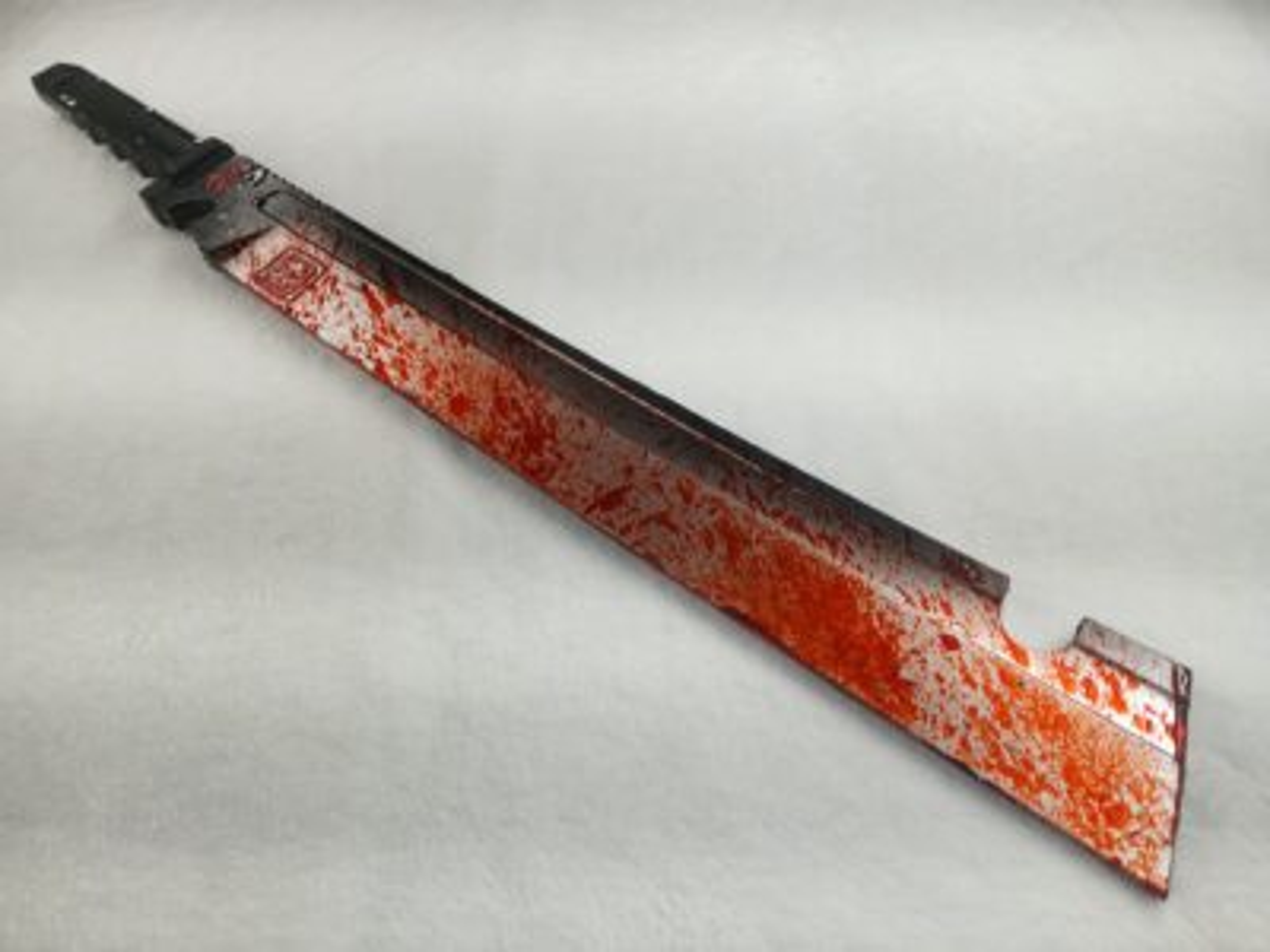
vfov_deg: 53.1
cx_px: 635
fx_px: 954
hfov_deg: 67.3
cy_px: 476
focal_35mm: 26
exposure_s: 1/100
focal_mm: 3.98
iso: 20
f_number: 1.8
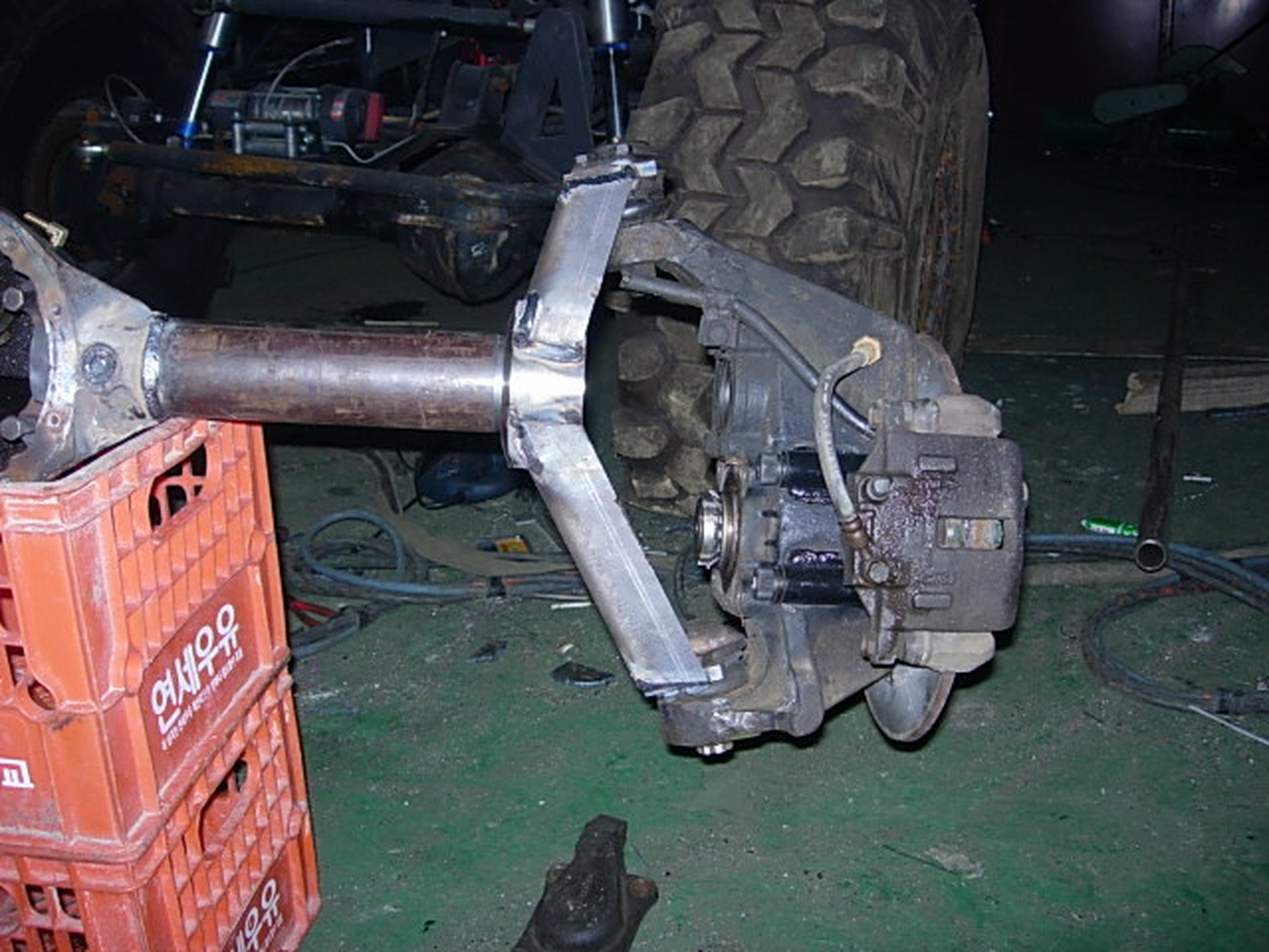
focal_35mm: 38
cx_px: 634
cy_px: 476
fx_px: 1393
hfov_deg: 49.0
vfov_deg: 37.7
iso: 79
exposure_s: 1/64
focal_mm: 7.8
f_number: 2.8
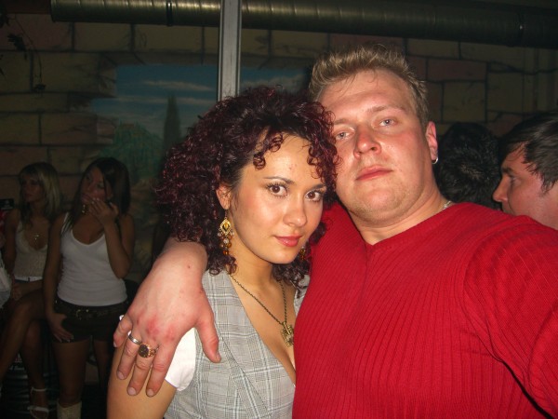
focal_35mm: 38
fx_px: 613
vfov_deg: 37.7
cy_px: 210
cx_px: 279
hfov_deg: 49.0
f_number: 2.8
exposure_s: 1/60
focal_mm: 7.9
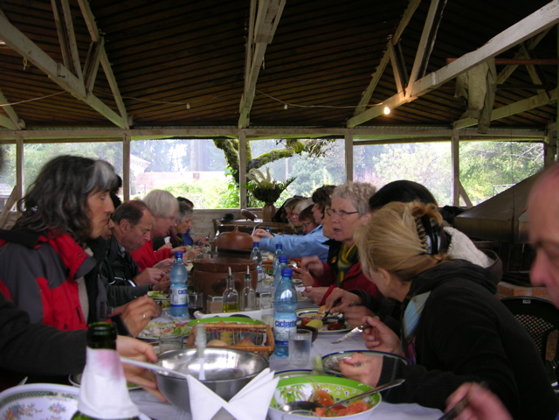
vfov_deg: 40.7
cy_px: 210
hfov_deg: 52.6
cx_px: 280
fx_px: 565
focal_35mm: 35
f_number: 2.8
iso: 50
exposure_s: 1/9
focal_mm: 8.9
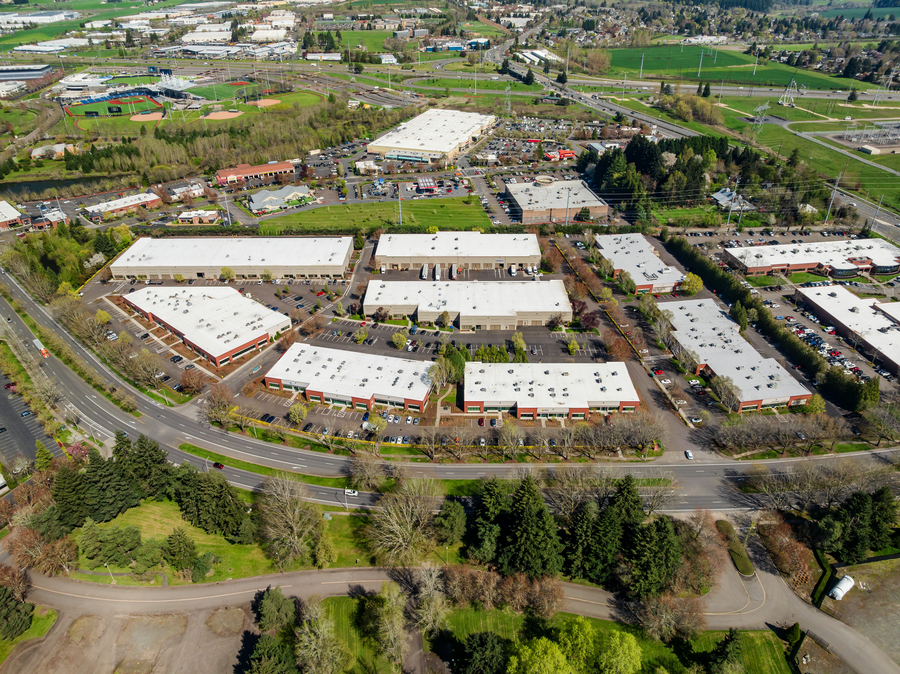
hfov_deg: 71.6
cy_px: 337
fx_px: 624
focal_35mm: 24
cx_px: 450
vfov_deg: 56.8
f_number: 5.6
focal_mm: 12.29
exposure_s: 1/400
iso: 100
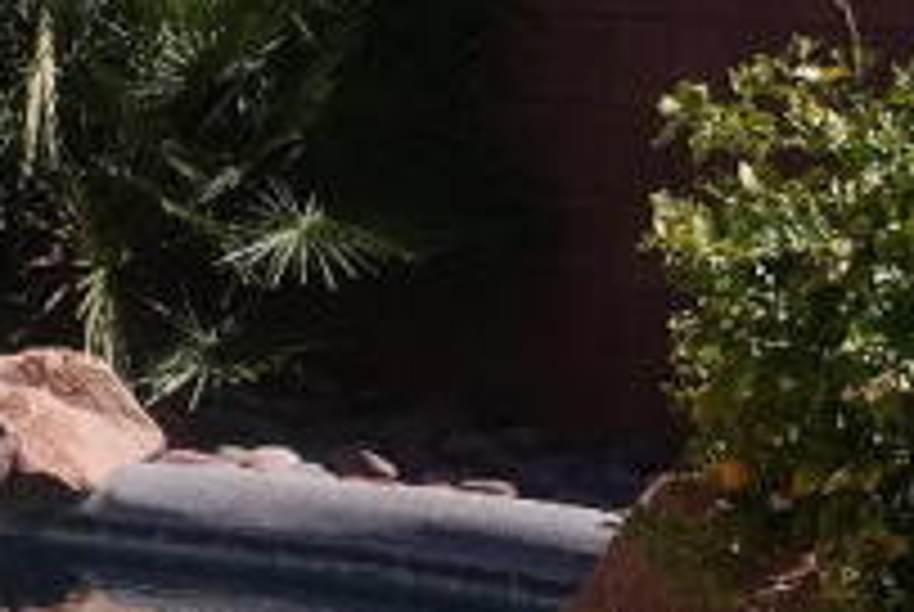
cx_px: -630
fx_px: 4322
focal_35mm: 170
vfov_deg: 8.1
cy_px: -40
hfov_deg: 11.4
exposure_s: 1/320
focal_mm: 20
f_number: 7.1
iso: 100
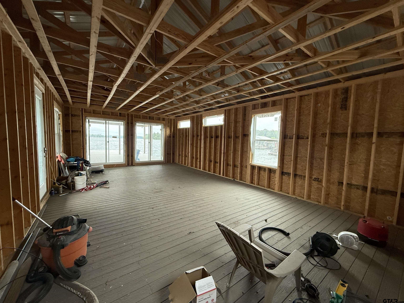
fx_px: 163
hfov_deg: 102.1
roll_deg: -2.1
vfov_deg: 85.7
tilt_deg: -3.3
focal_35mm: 14
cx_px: 202
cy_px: 152
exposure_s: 1/99
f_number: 2.2
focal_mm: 2.22
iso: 200
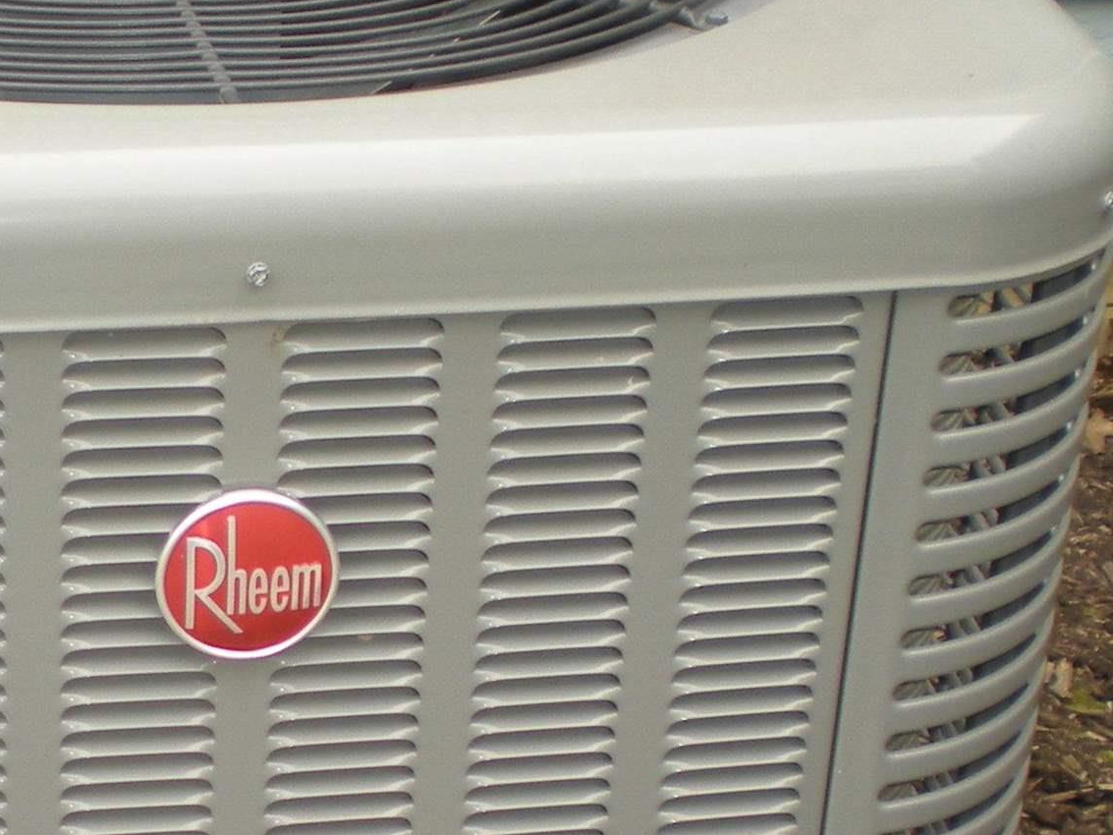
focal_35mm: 103
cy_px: 656
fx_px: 3312
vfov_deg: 14.3
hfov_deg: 18.8
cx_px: 170
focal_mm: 6.3
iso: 64
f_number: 3.1
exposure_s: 1/127
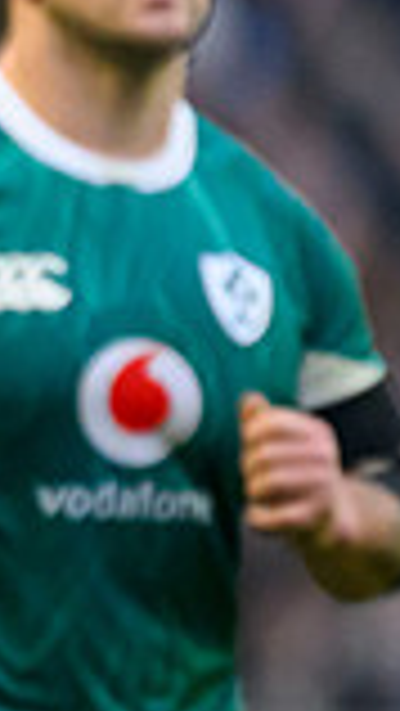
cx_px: -722
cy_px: 340
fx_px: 49557
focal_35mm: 2631
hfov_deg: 0.5
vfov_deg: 0.8
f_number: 4
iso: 5000
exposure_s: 1/1600
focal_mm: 560
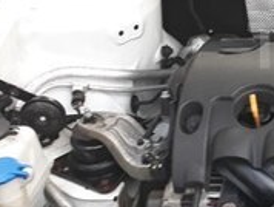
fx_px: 793
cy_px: 46
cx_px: 405
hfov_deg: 17.7
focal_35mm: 100
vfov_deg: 14.8
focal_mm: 3.71
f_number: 1.7
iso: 50
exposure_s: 1/50
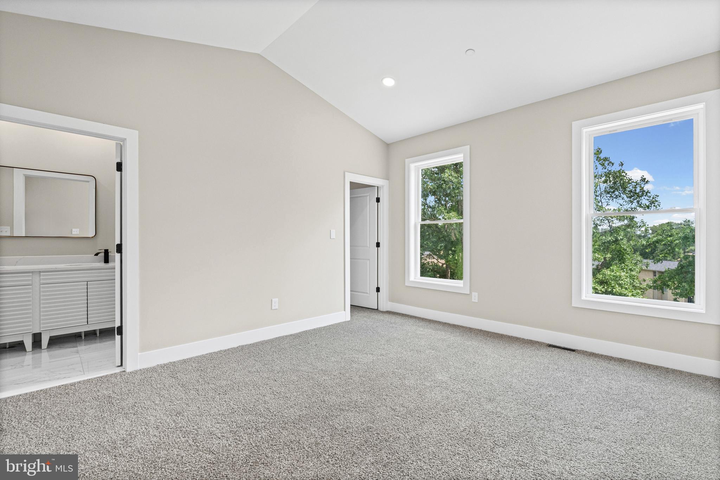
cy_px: 240
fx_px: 320
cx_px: 360
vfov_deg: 73.7
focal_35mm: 16
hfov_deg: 96.7
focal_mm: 16
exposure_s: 1/20
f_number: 8
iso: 1000
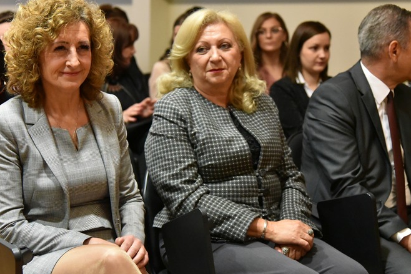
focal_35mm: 81
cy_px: 119
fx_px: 925
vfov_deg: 16.9
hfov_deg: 25.1
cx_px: 210
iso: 10000
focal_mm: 65
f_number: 4
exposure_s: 1/320
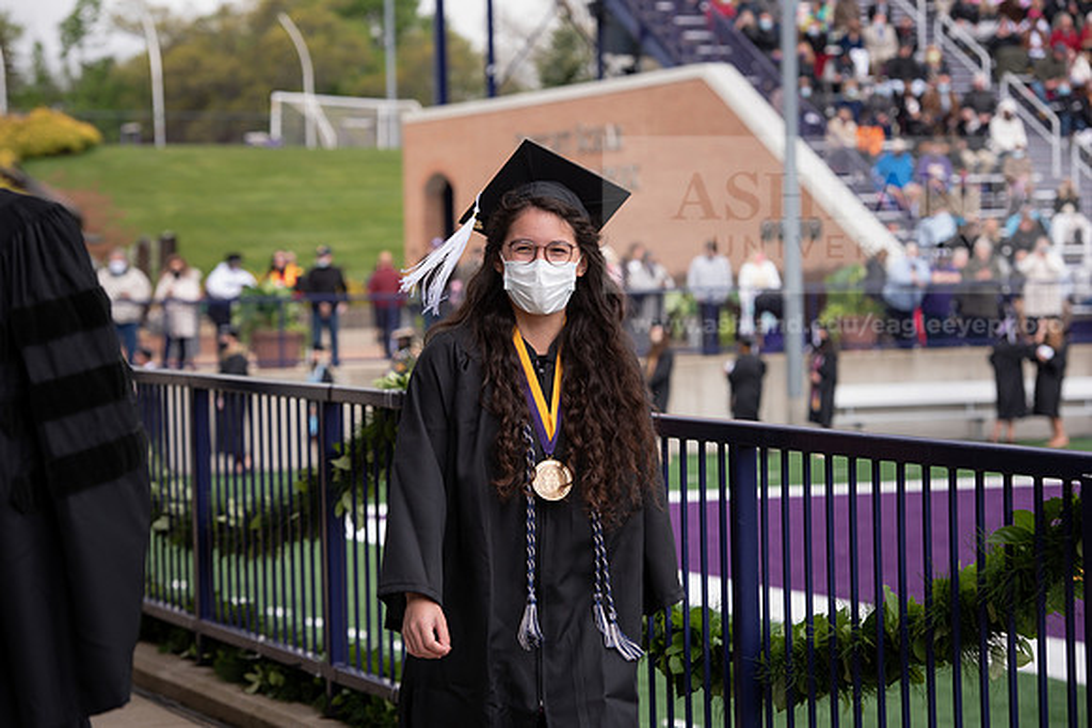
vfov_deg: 11.8
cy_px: 364
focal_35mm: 116
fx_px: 3519
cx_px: 546
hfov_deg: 17.6
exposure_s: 1/250
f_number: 5.6
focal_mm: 116
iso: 200
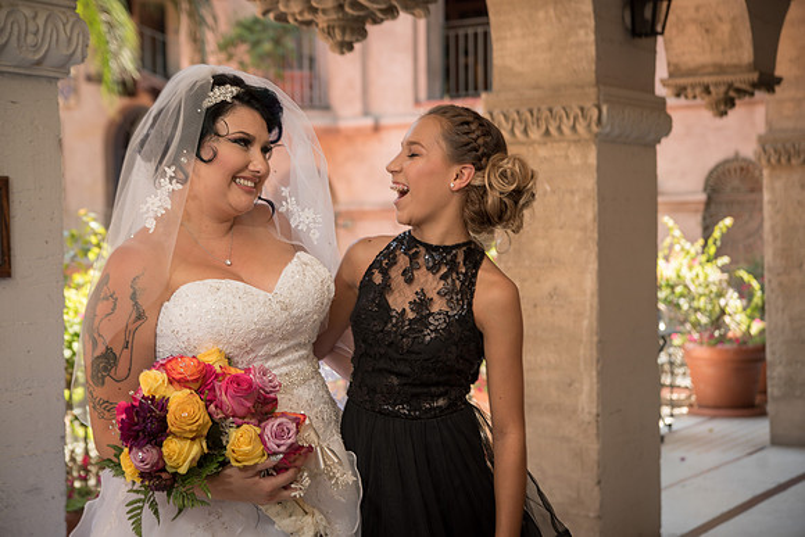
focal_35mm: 62
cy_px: 268
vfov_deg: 21.8
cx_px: 401
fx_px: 1393
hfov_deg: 32.2
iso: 100
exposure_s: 1/100
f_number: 4.5
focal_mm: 62
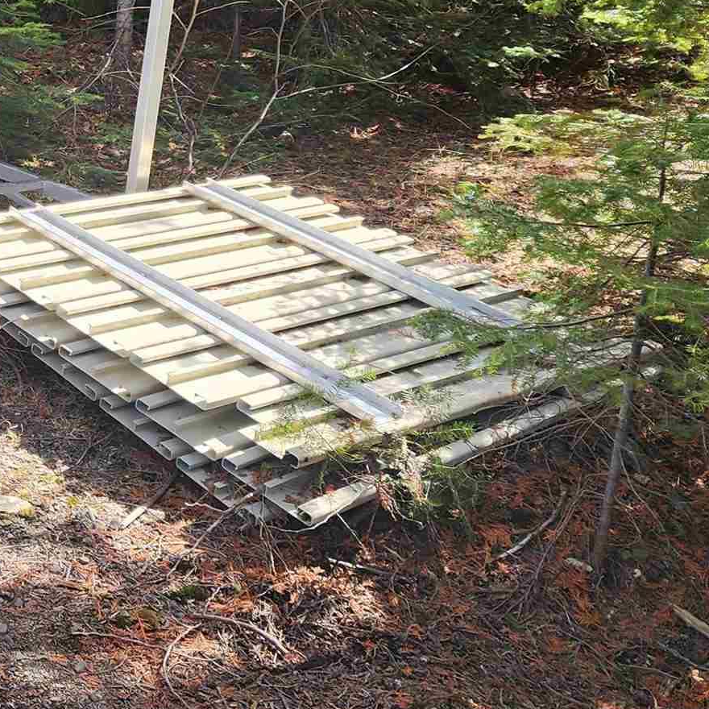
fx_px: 1645
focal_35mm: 71
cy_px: 110
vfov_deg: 23.8
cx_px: -256
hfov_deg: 21.5
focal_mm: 6.4
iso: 20
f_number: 1.8
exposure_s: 1/180
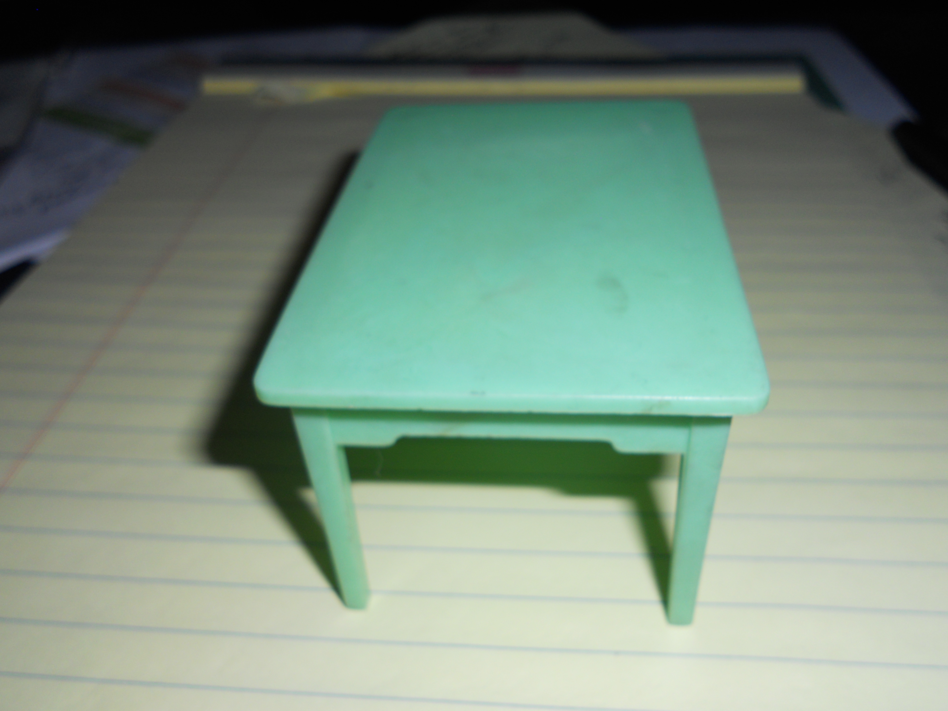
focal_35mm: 32
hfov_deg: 56.8
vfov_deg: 44.2
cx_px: 474
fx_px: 876
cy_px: 356
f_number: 8.8
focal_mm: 5.8
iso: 80
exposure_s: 1/25
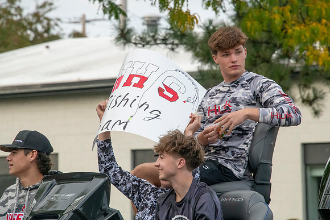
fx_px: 2751
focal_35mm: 300
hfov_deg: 6.9
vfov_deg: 4.6
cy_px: 110
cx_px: 165
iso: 3200
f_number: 11
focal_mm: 300
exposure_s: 1/1600
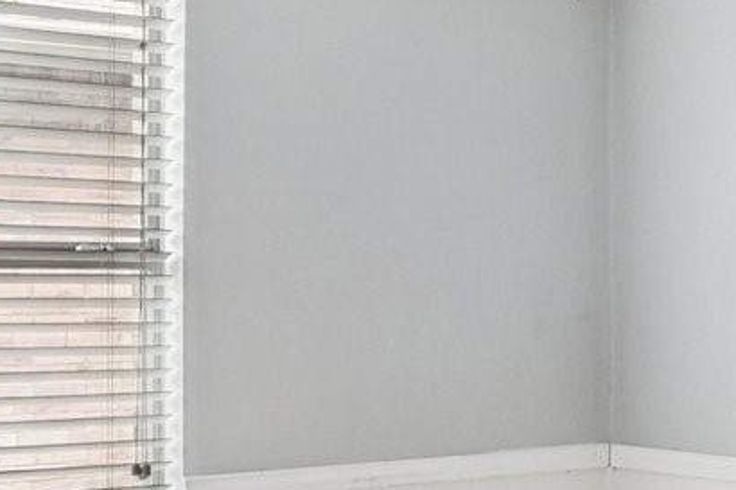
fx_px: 1533
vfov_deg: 18.2
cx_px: 553
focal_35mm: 75
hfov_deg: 26.6
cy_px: 243
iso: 400
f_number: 8
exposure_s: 1/10
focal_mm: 10
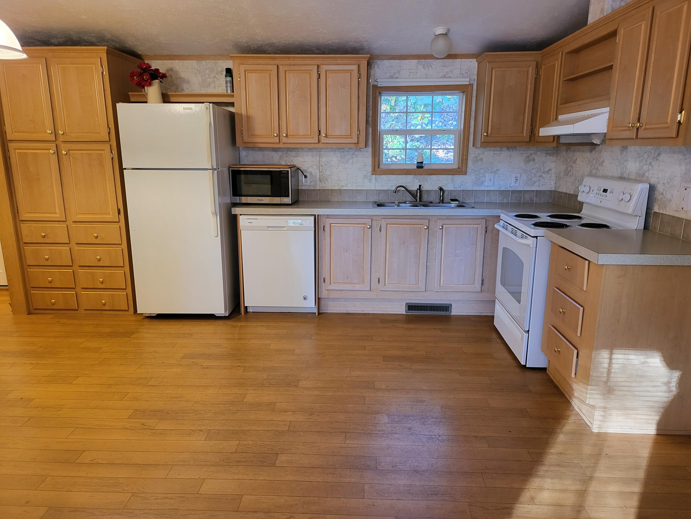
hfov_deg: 71.6
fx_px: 479
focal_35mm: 24
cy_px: 260
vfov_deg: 56.8
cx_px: 346
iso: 250
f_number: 1.8
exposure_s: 1/39
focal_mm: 5
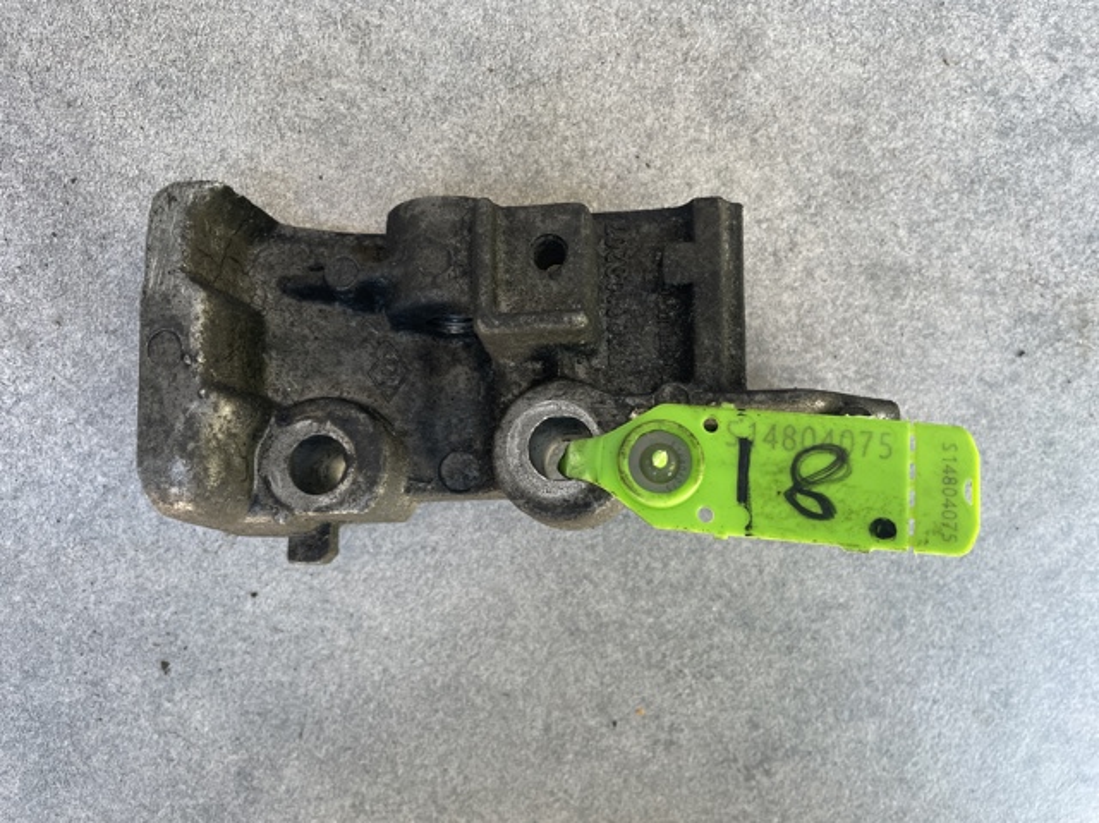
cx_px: 550
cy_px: 412
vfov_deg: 53.0
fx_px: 825
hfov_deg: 67.3
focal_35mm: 26
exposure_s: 1/121
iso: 80
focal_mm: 4.2
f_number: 1.6
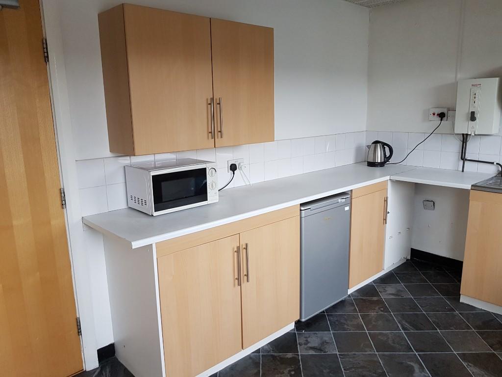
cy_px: 188
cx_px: 251
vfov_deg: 53.1
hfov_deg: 67.3
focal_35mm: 26
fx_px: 377
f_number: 1.7
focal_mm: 4.2
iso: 125
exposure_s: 1/50
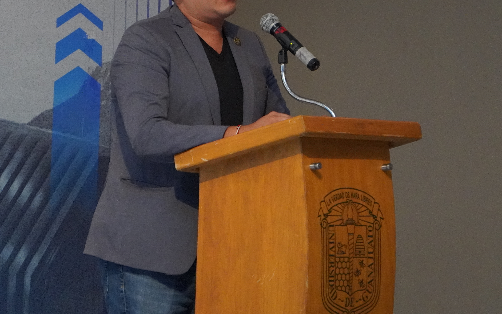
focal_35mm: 465
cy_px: 91
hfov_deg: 4.5
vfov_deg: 2.8
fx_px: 6362
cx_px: 271
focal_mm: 210
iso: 6400
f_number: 6.3
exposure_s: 1/25
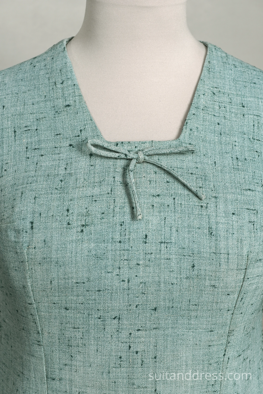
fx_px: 526
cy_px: 197
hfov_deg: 28.1
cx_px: 132
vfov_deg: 41.1
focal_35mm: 48
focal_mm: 32
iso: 200
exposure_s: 1/40
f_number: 6.3
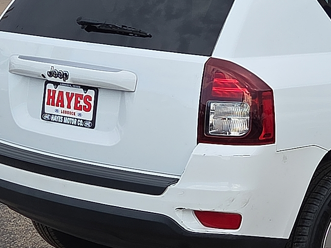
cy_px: 117
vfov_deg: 12.5
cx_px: 311
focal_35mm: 118
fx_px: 1128
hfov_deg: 16.4
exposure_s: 1/1667
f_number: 1.8
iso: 76
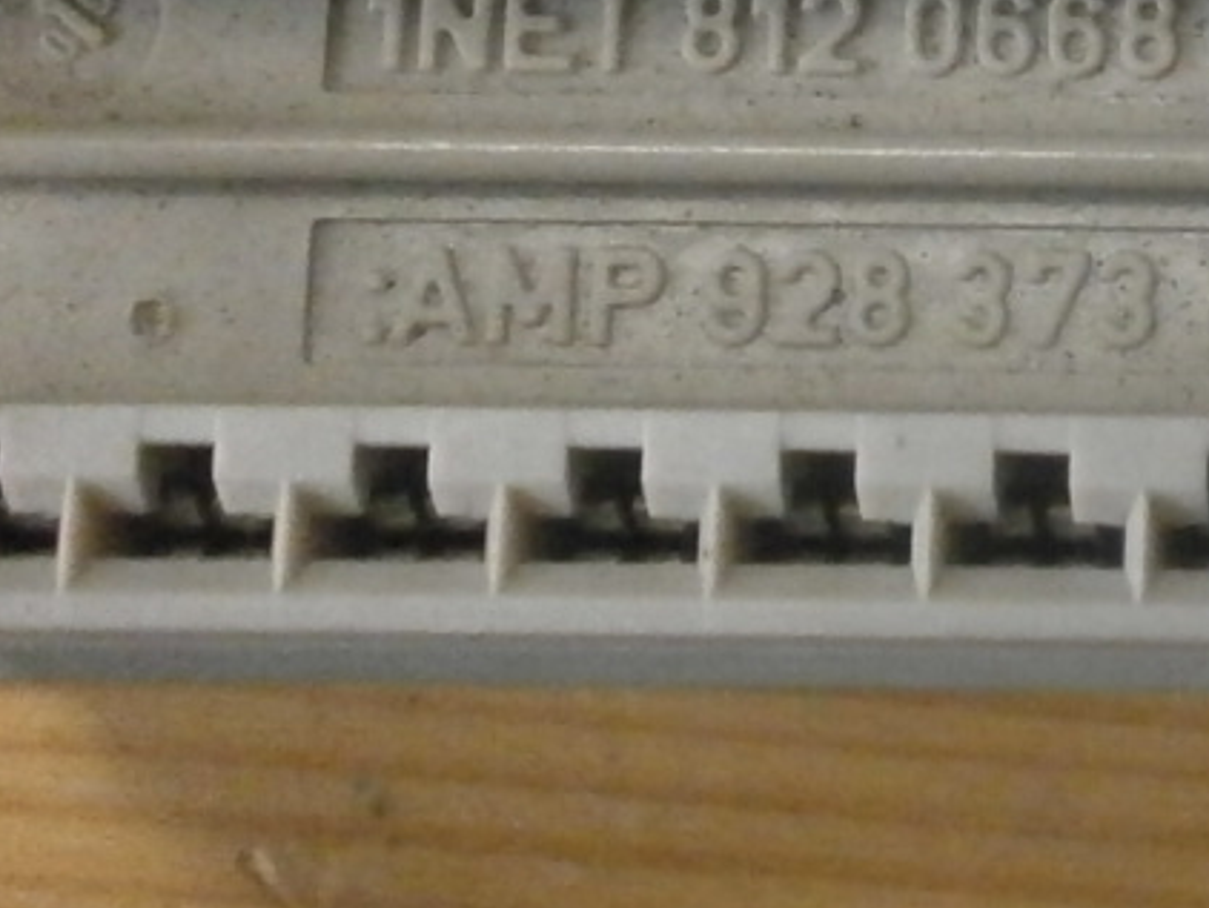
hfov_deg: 18.1
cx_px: 1802
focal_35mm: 97
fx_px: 3390
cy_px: -54
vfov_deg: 14.9
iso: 800
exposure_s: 1/250
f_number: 3.1
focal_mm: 5.8
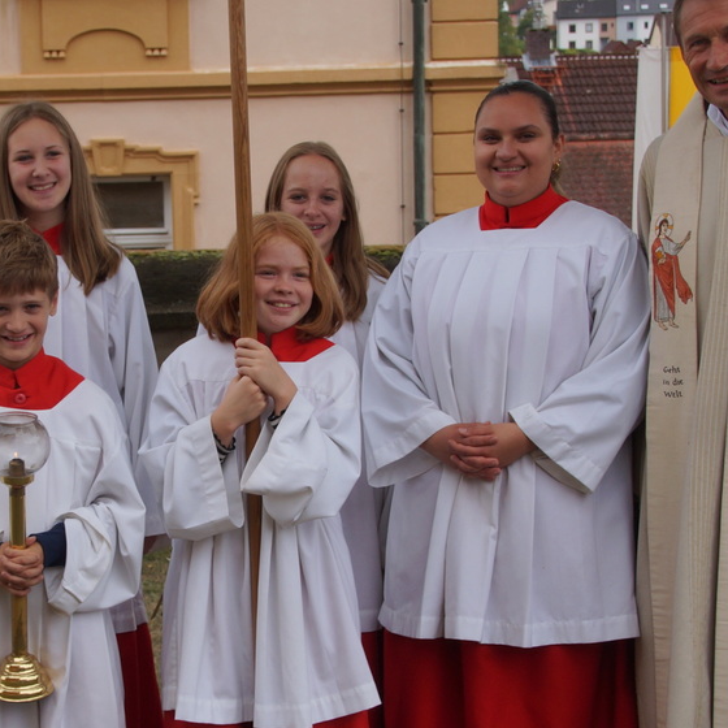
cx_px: 208
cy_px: 453
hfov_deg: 17.0
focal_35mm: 102
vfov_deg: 17.0
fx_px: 2427
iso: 100
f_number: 5.6
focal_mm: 28
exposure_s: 1/125
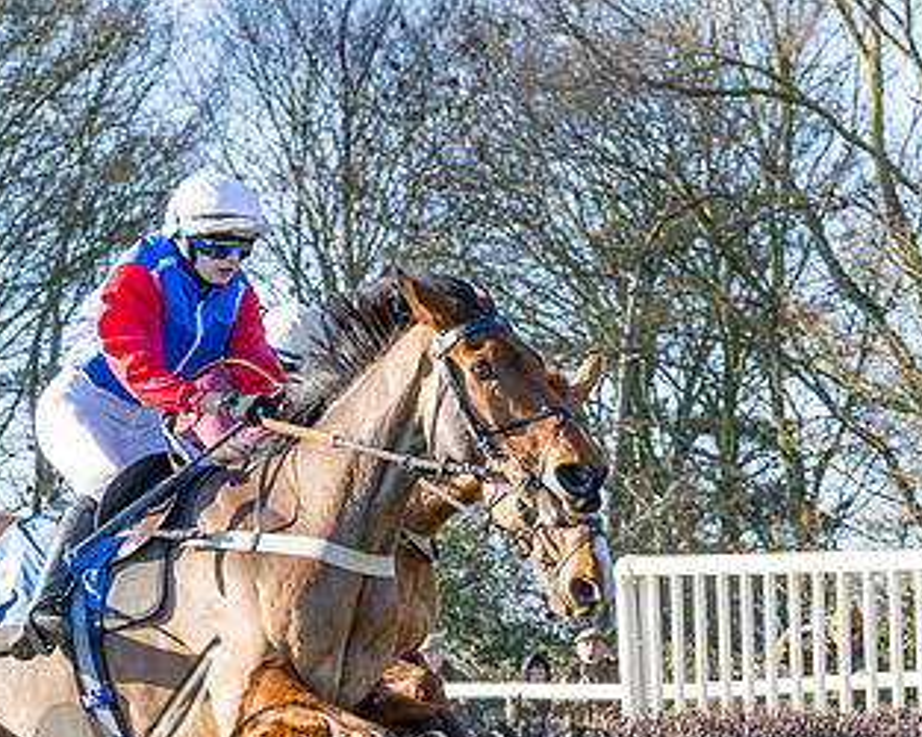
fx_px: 4691
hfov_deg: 11.2
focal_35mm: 172
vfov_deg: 8.9
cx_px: 427
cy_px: 690
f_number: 4.5
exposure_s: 1/1250
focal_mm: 59
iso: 400
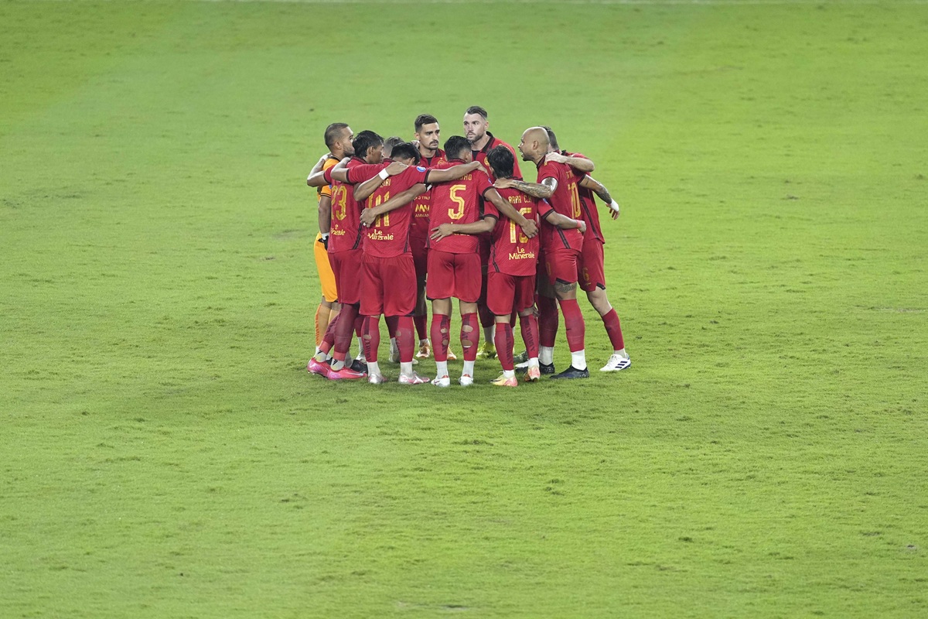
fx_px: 7733
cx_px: 464
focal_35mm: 300
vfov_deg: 4.6
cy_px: 310
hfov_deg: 6.9
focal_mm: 300
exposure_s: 1/2000
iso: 4000
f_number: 2.8
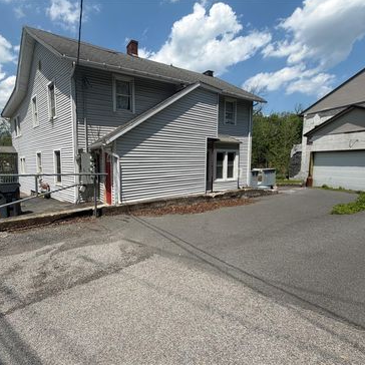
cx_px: 150
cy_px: 185
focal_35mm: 17
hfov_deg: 83.2
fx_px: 203
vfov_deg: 84.0
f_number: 2.2
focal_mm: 2.22
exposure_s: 1/1050
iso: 20
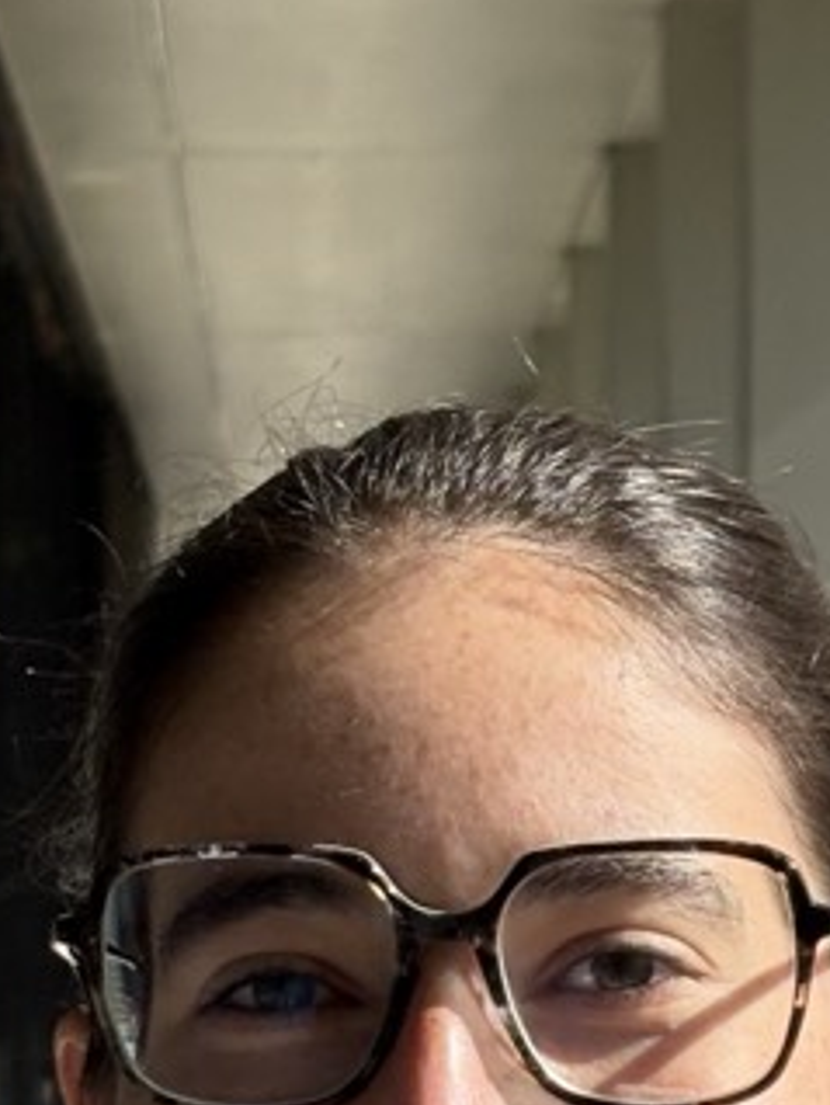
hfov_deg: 10.1
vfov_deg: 13.2
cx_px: 627
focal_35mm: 147
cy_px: 1206
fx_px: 4693
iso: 50
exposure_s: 1/2364
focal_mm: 5.96
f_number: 1.6
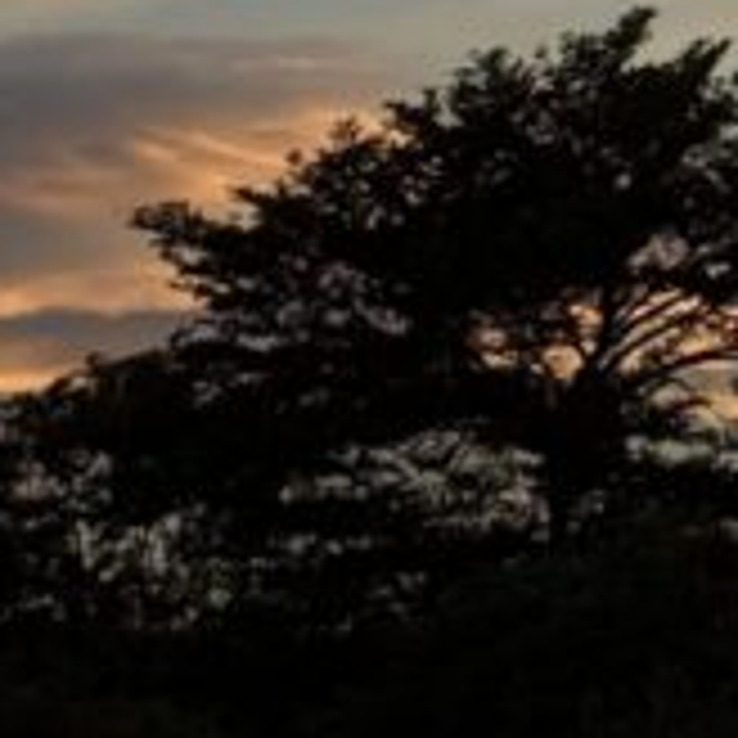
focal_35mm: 259
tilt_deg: +20.2
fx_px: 6247
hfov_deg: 6.5
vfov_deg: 6.4
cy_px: -1188
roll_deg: -1.5
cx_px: 1606
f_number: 1.78
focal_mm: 6.76
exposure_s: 1/747
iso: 64
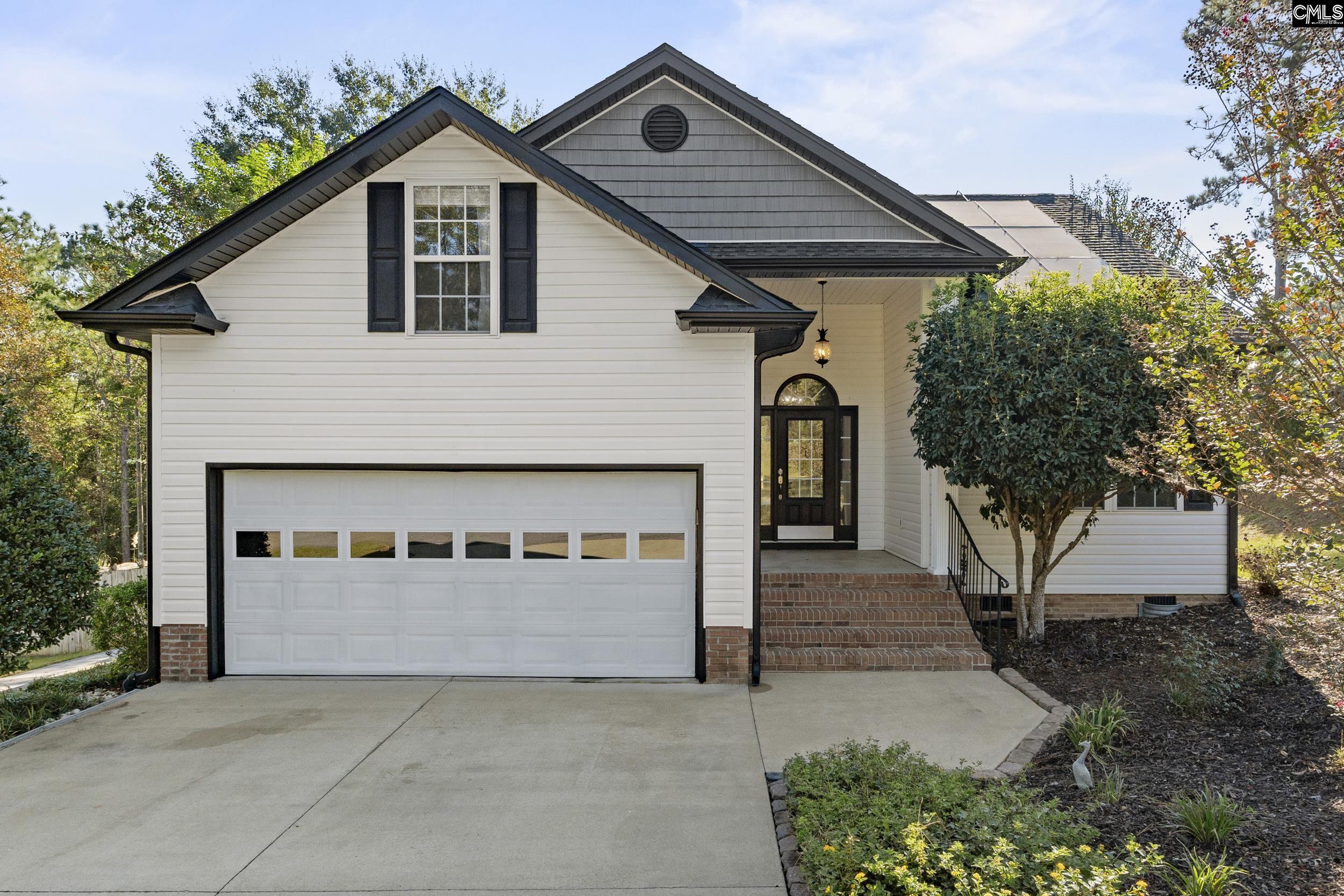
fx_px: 616
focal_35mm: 16
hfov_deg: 95.0
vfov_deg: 72.1
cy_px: 448
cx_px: 672
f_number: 6.3
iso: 250
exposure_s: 1/320
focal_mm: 11
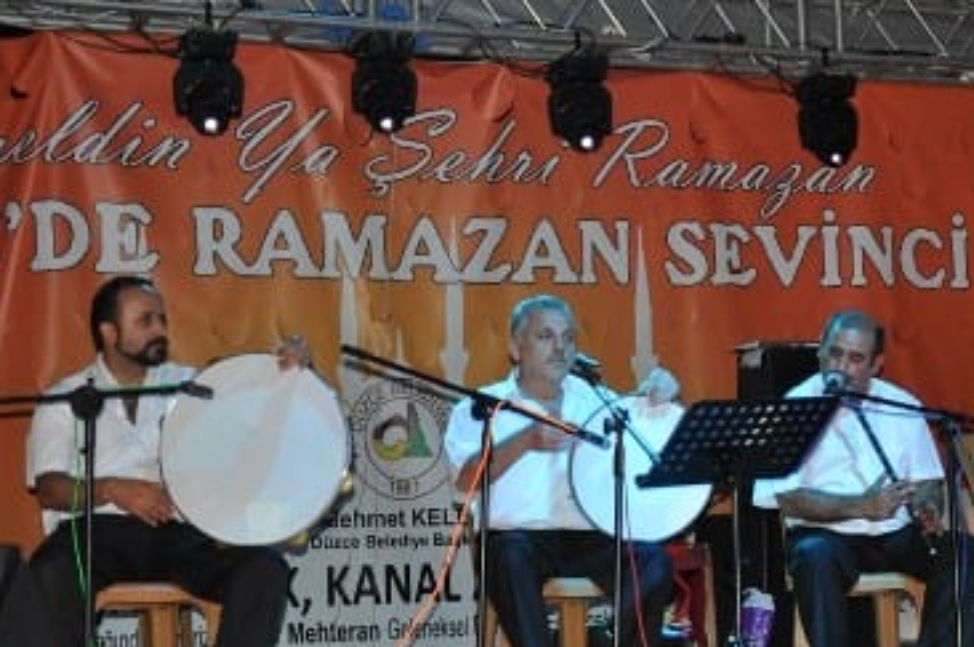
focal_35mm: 84
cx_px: 777
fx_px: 2270
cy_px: 326
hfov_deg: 23.9
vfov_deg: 16.2
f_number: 4.2
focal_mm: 32
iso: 800
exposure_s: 1/60
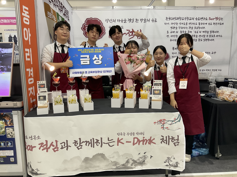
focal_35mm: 29
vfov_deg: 48.2
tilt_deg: -9.0
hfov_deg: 61.7
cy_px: 88
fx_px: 199
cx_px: 118
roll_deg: +0.6
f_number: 1.8
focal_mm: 3
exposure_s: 1/60
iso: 50
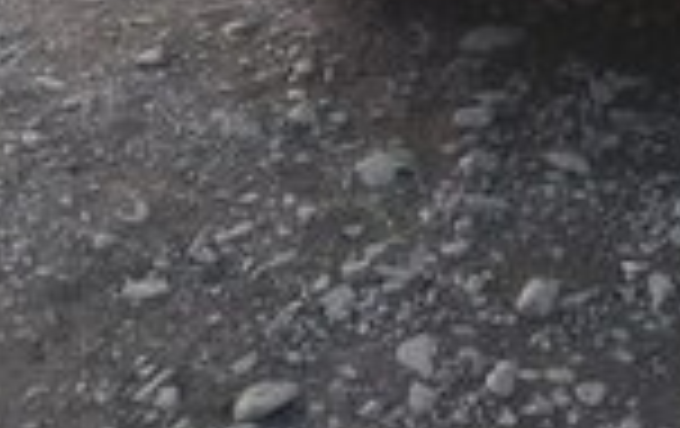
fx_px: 1355
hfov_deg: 26.9
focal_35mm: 73
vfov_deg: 15.2
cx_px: 648
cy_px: -369
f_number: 2
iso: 268
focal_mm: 3.57
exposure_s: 1/100
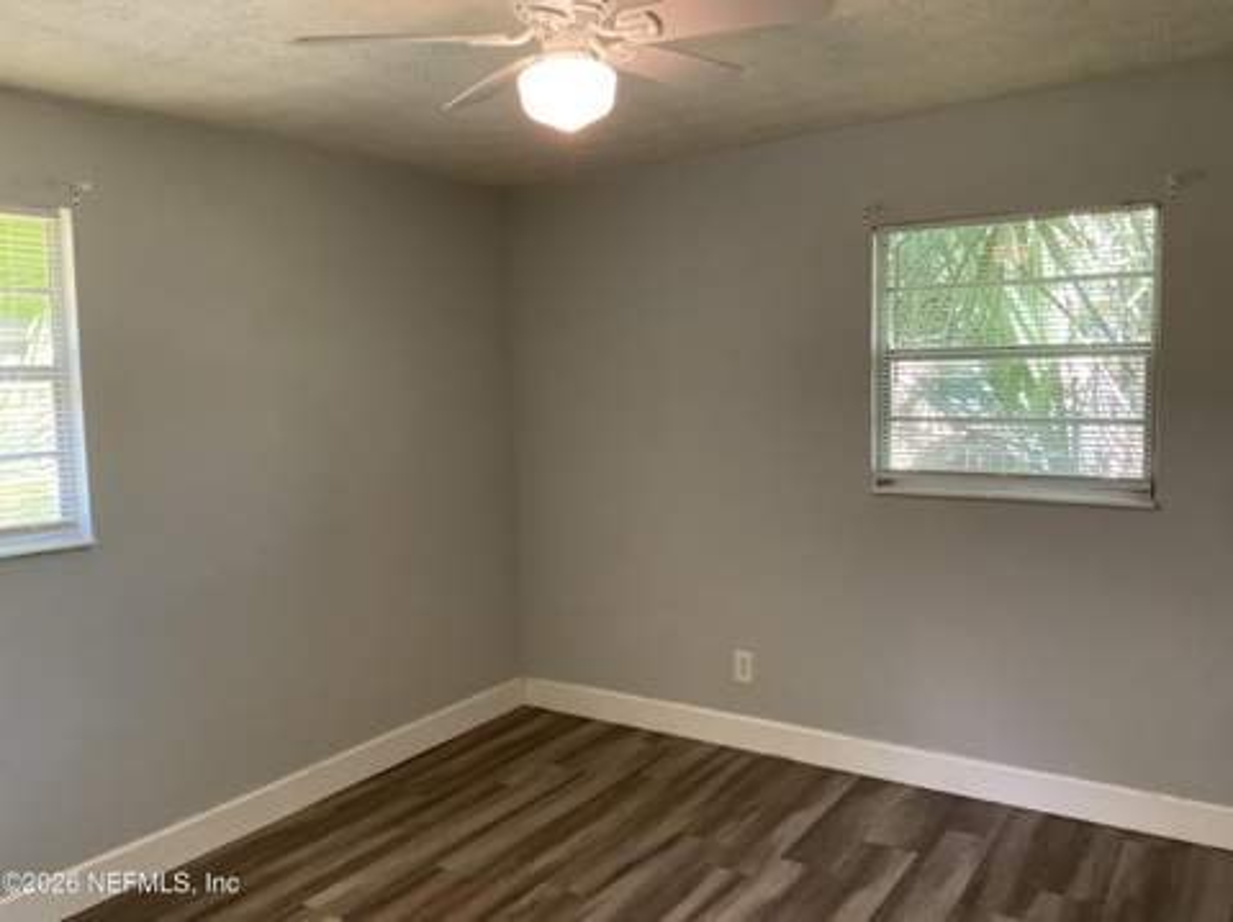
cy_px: 461
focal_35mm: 29
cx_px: 616
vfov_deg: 48.2
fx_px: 1032
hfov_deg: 61.7
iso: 200
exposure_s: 1/60
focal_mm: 3
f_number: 1.8
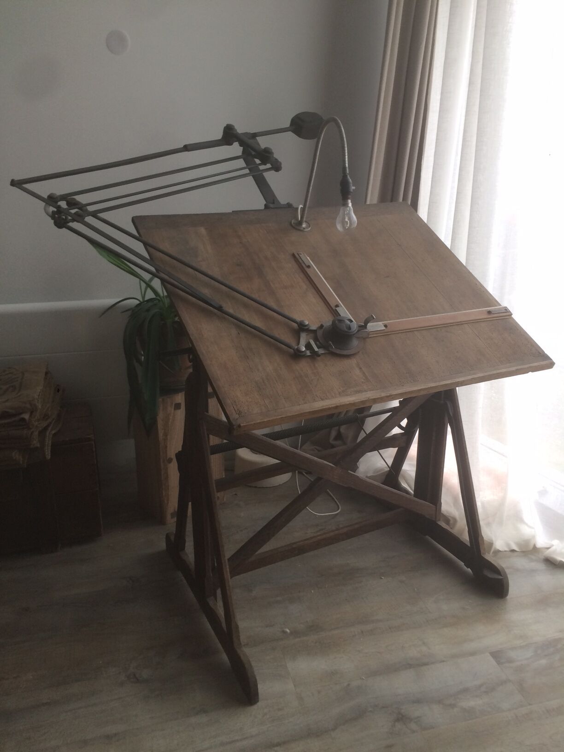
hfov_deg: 48.2
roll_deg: +0.9
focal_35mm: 29
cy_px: 376
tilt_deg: -20.3
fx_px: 630
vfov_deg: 61.7
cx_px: 282
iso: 32
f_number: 2.2
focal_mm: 4.15
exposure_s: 1/33
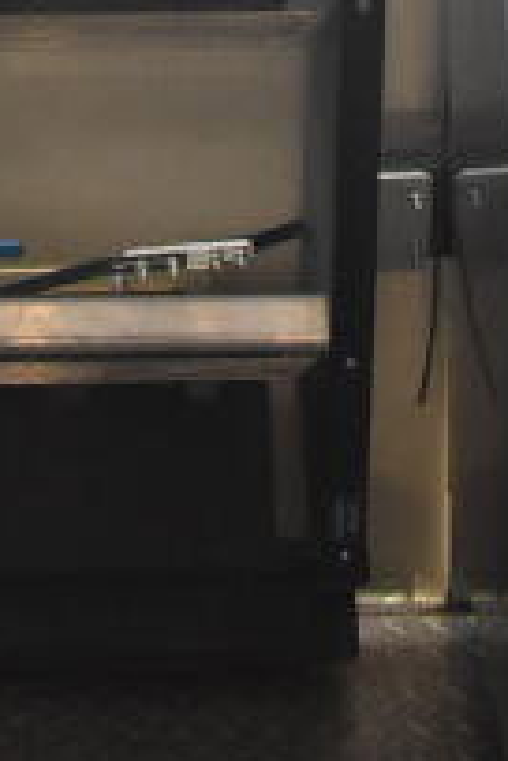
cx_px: -37
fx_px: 2561
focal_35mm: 121
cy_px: -653
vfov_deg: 14.6
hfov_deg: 11.2
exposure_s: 1/30
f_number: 3.5
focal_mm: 18
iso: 2200
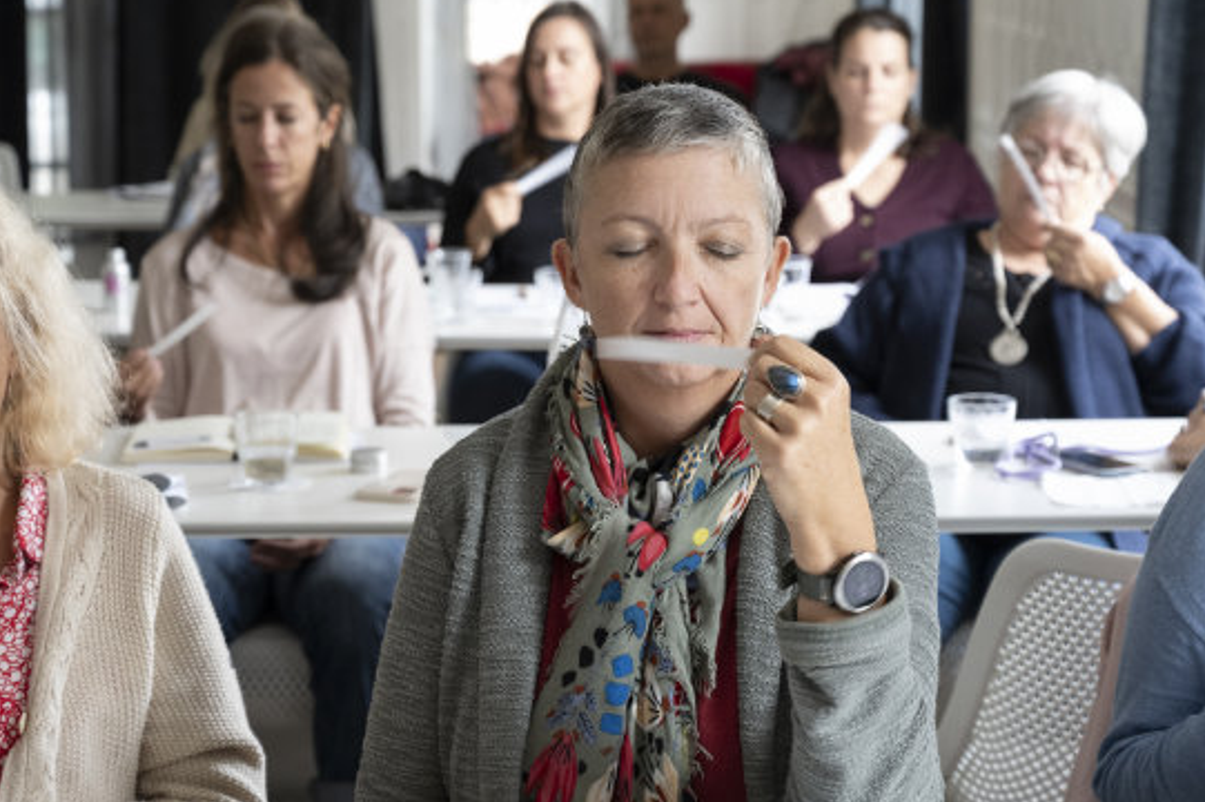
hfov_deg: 25.1
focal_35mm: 81
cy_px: 361
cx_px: 575
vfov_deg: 16.8
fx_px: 2709
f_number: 5
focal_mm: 70
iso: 1600
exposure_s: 1/60
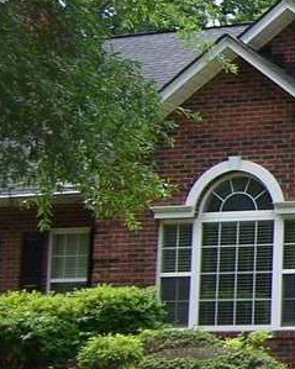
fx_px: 841
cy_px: 191
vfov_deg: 24.8
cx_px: 609
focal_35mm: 77
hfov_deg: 15.4
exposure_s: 1/320
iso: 64
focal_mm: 3.8
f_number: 2.8
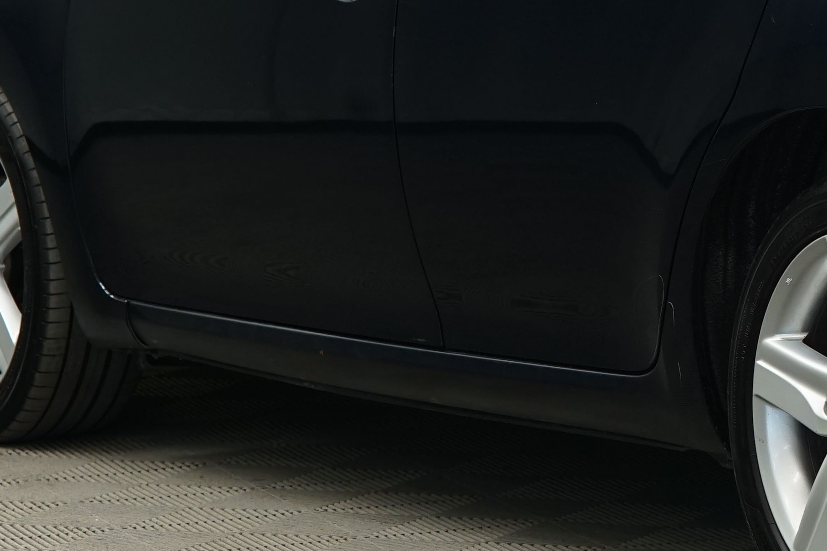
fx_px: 5238
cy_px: 24
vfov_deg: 6.0
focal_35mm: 228
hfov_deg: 8.9
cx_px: 986
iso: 500
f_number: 5
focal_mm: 69
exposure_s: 1/15
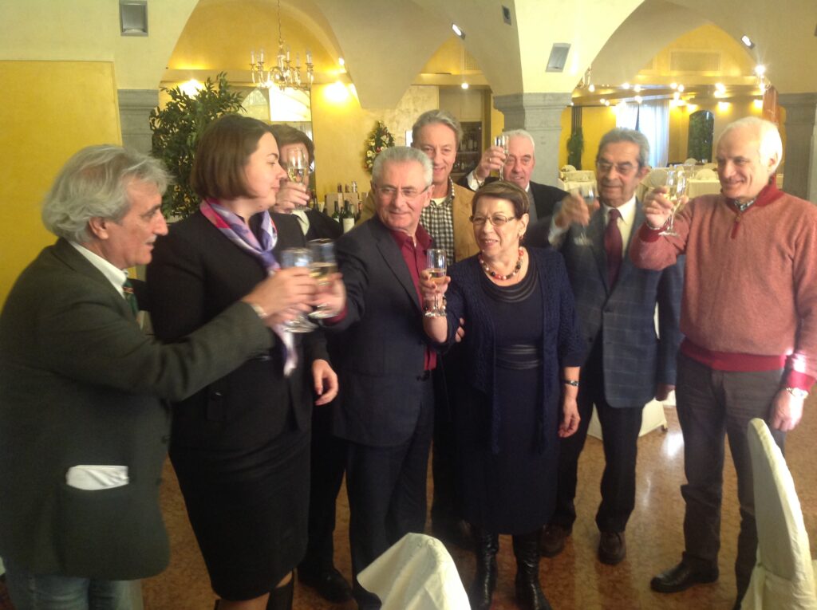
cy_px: 305
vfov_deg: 40.6
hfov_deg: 52.7
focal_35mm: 35
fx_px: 825
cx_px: 408
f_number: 2.4
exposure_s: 1/15
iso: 160
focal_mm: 4.28
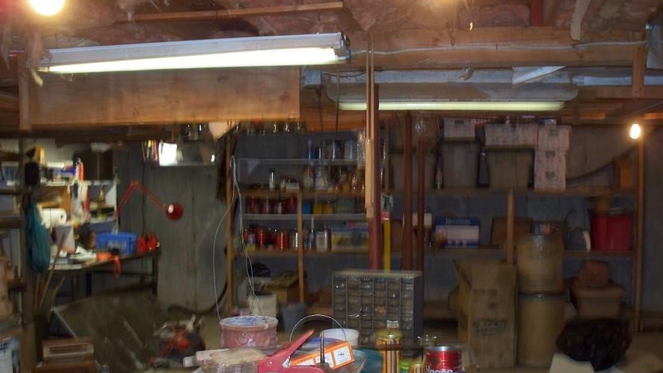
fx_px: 791
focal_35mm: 45
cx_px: 352
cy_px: 244
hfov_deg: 45.4
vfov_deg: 26.4
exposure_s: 1/30
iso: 200
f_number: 2.8
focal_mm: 7.54
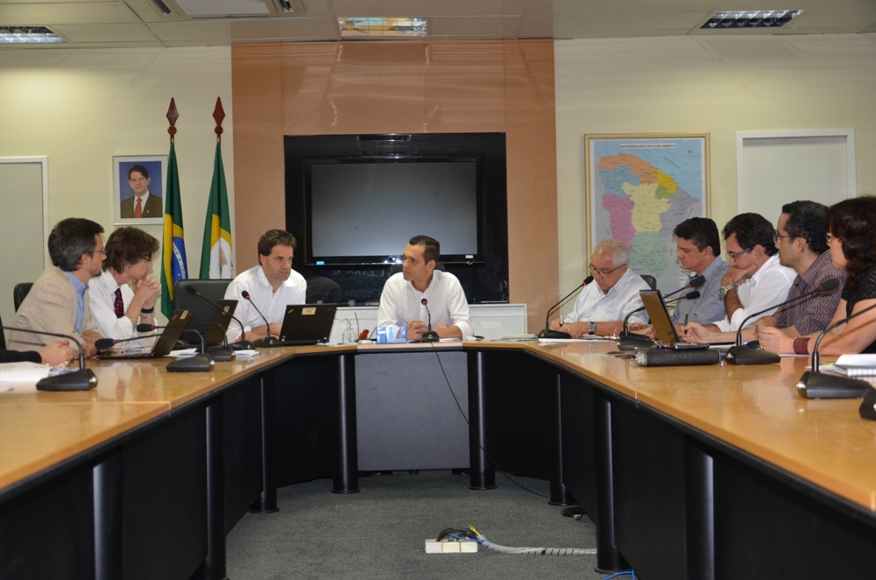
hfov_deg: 37.9
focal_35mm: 52
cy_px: 290
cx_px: 438
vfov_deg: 25.6
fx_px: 1275
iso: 800
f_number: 4.5
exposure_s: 1/60
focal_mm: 35
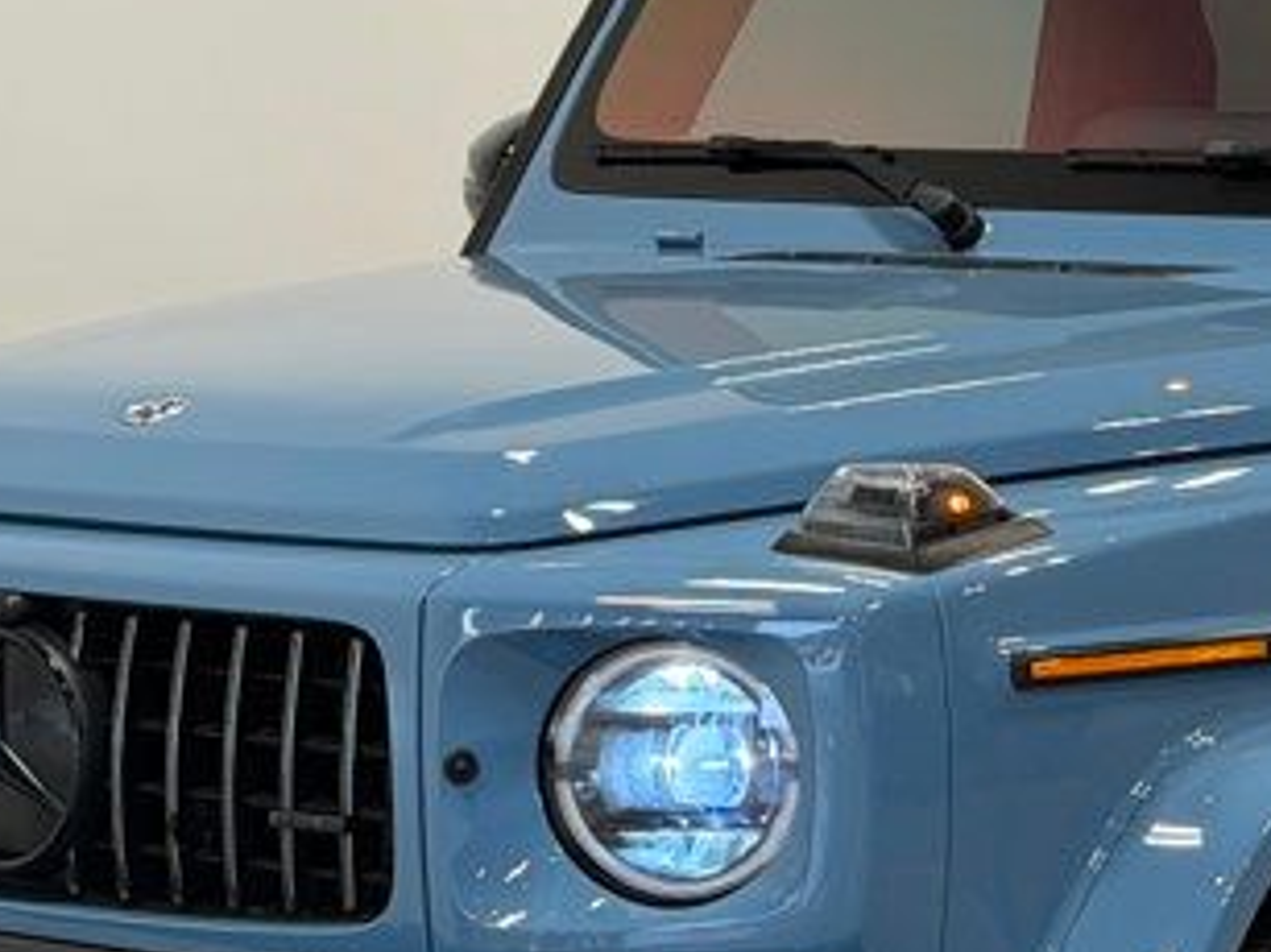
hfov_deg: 12.3
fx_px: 5872
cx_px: 1126
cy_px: 542
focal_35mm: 160
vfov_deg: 9.3
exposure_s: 1/210
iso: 50
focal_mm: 6.76
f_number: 1.78
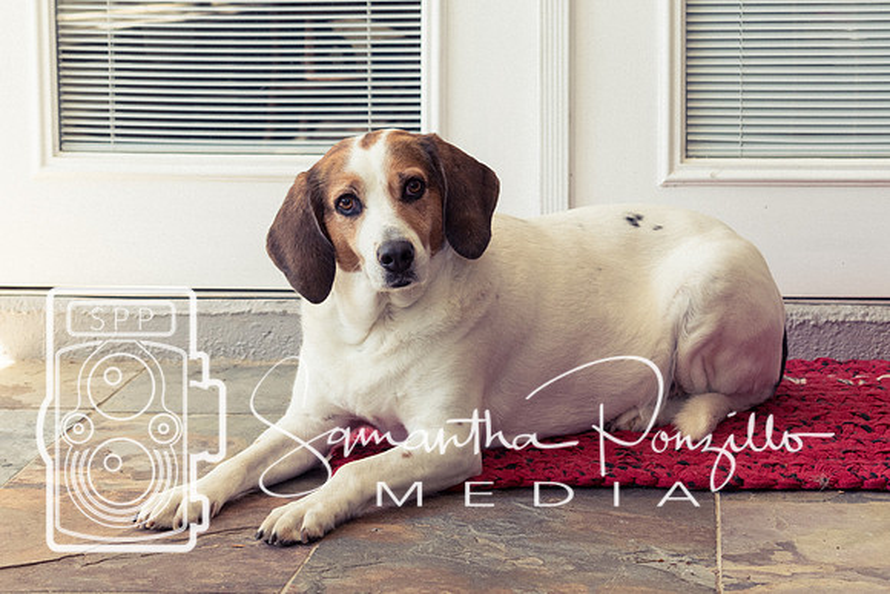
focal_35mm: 89
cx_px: 415
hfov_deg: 22.8
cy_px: 283
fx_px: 2205
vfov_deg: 15.3
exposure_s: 1/125
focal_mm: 55
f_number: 5.6
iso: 400
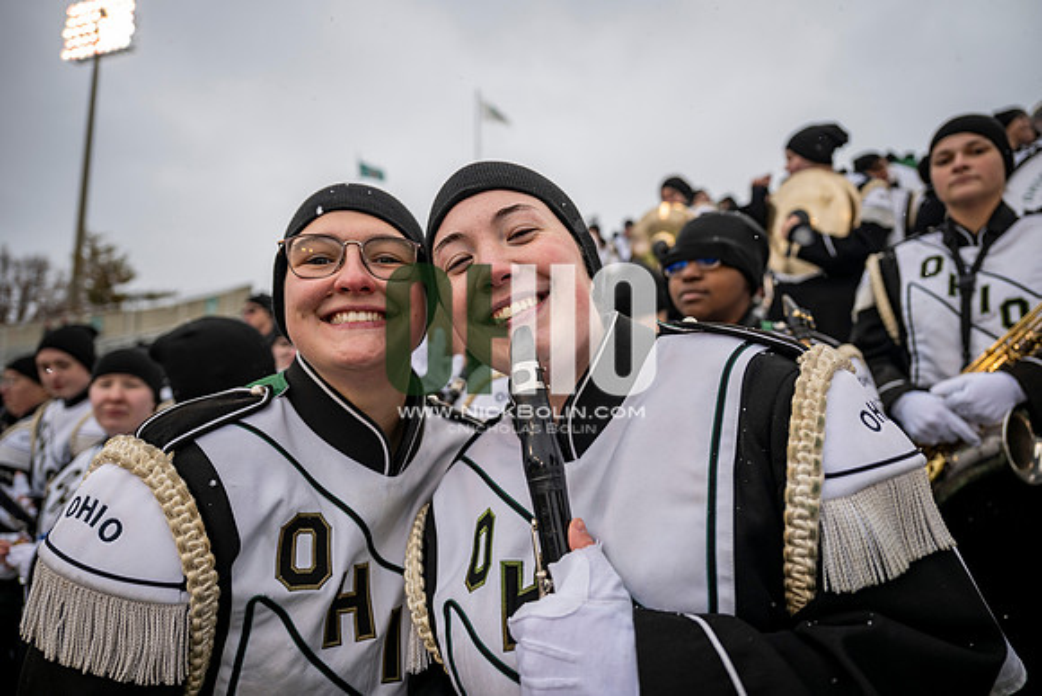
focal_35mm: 24
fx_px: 695
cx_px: 521
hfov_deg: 73.7
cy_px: 348
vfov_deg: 53.2
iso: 160
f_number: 2.8
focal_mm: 24
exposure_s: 1/500
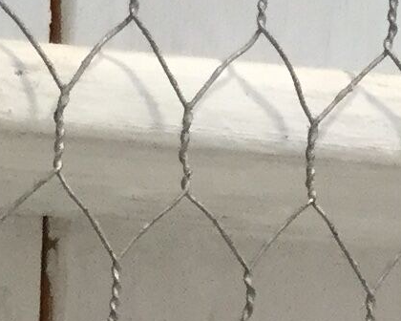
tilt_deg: -8.2
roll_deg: -2.0
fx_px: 2789
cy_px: 1006
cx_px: 109
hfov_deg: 8.2
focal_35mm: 235
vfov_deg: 6.0
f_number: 2.4
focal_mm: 3.3
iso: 80
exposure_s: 1/33
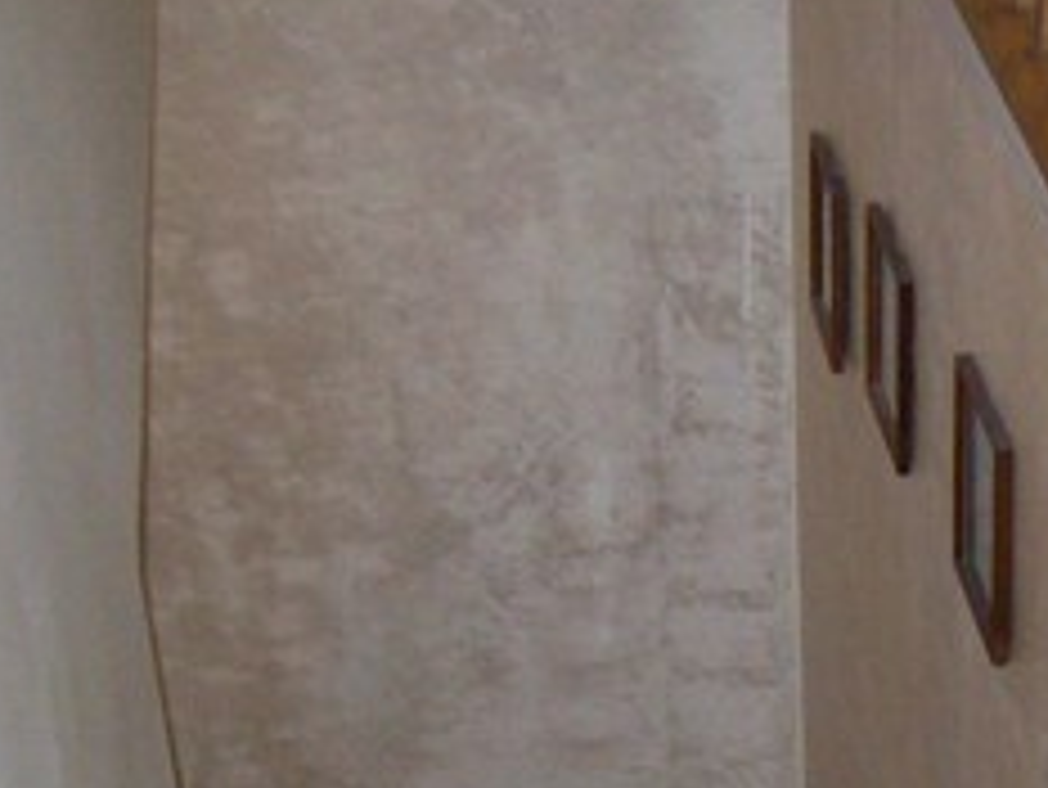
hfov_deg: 18.8
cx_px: 1241
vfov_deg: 14.7
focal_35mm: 99
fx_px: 2999
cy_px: 770
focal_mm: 6
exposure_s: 1/64
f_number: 2.7
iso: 200
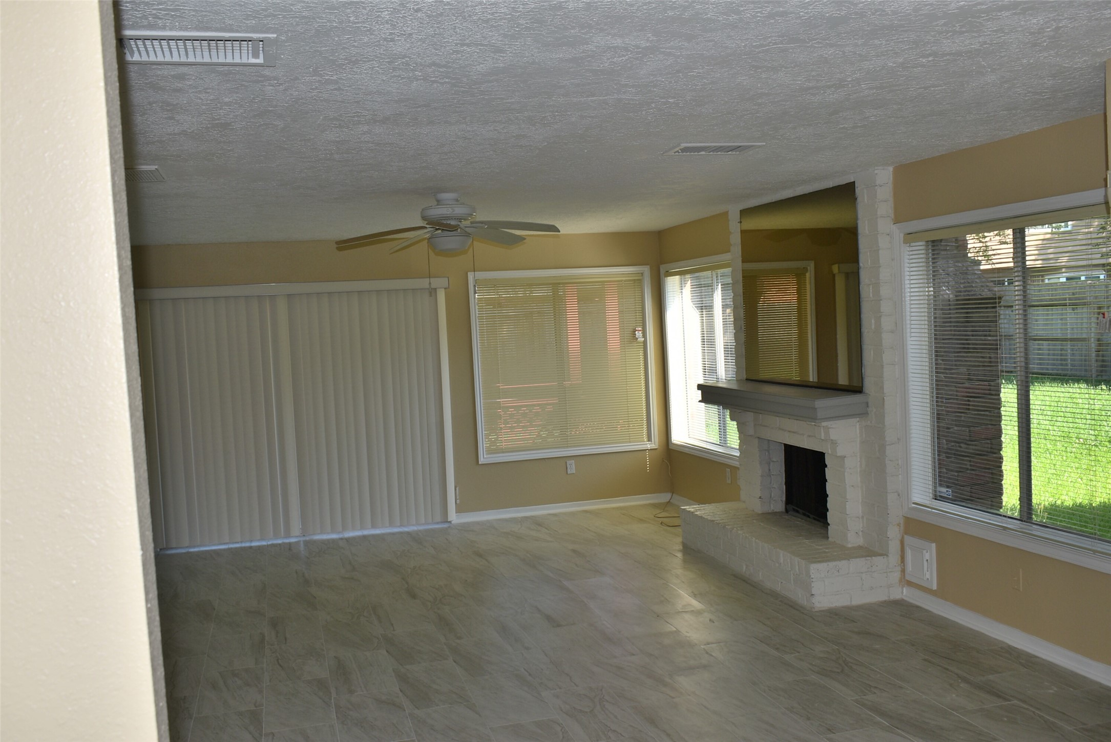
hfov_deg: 57.2
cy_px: 371
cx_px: 556
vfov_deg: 40.0
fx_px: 1019
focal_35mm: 33
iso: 100
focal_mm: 22
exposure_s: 1/125
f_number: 5.6
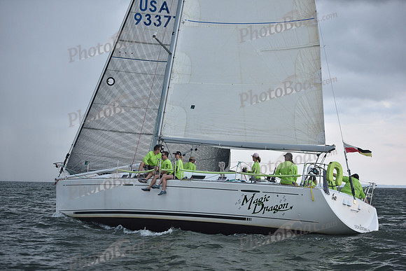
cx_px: 203
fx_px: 790
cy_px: 136
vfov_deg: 19.5
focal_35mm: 70
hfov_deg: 28.8
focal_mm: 70
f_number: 3.2
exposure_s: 1/640
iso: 400
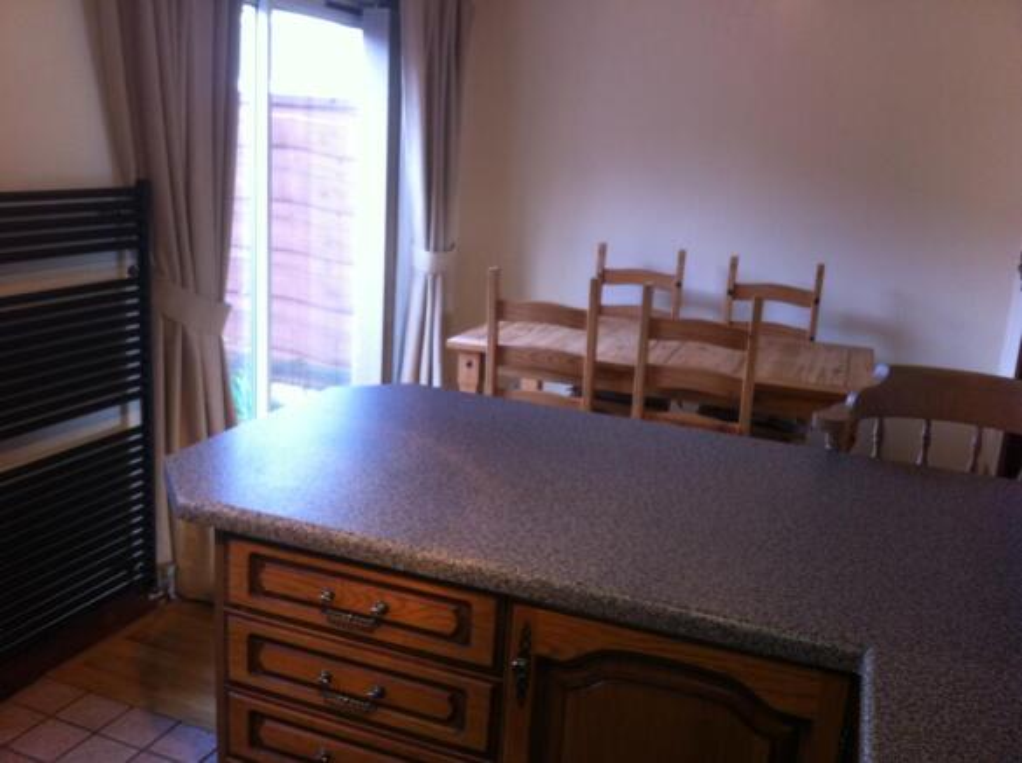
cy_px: 382
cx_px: 511
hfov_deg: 52.7
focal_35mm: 35
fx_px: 1032
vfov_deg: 40.6
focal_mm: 3.85
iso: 100
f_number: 2.8
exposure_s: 1/15
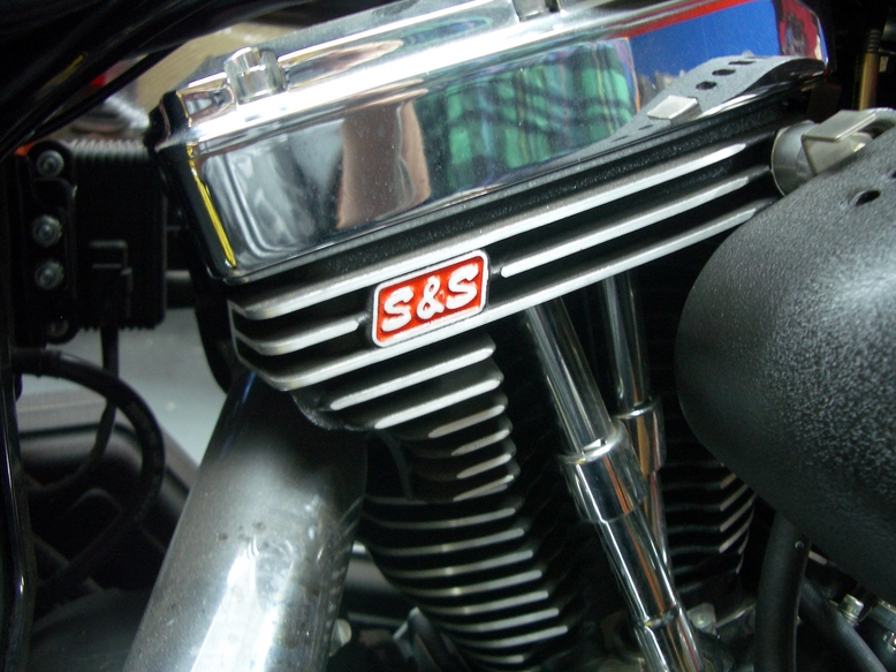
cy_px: 340
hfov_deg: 51.4
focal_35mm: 36
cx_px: 455
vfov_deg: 39.6
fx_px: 932
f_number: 2.6
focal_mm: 5.8
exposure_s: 1/8
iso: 100
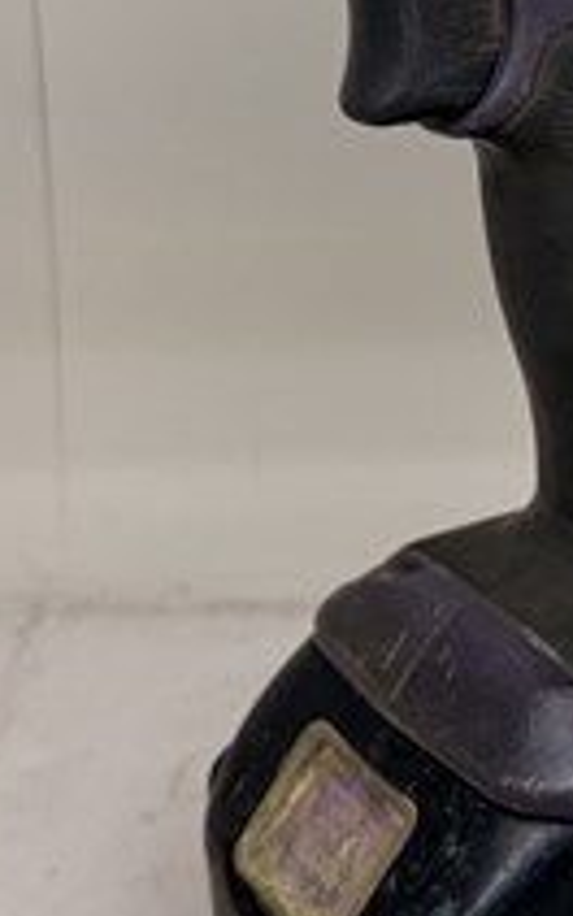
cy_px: 256
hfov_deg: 16.7
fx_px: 1923
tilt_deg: -19.5
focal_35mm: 77
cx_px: 504
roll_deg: -0.4
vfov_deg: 26.5
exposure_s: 1/237
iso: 125
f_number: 1.78
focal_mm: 6.76
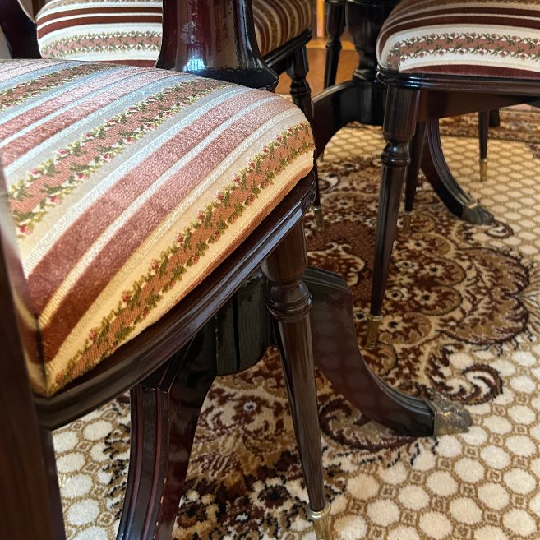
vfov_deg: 38.4
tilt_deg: -14.7
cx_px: 310
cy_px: 99
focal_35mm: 42
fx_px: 741
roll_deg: -0.5
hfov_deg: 39.9
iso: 400
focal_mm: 5.7
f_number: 1.5
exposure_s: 1/60
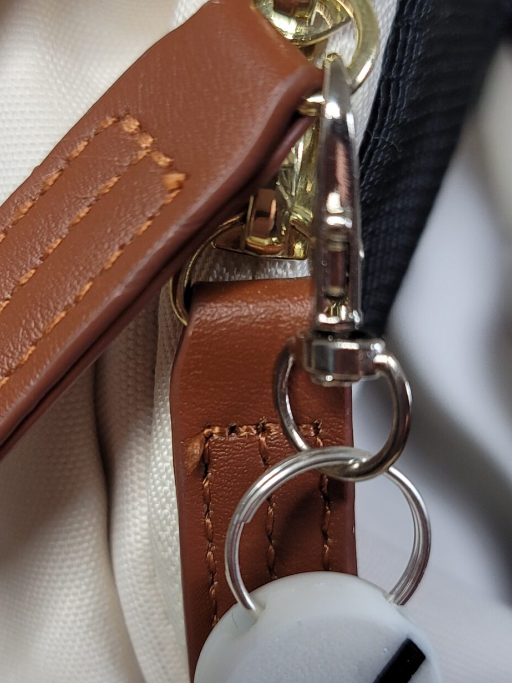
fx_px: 1026
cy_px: 396
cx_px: 229
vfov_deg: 36.7
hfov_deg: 28.0
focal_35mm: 52
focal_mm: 7
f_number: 1.8
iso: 160
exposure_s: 1/120
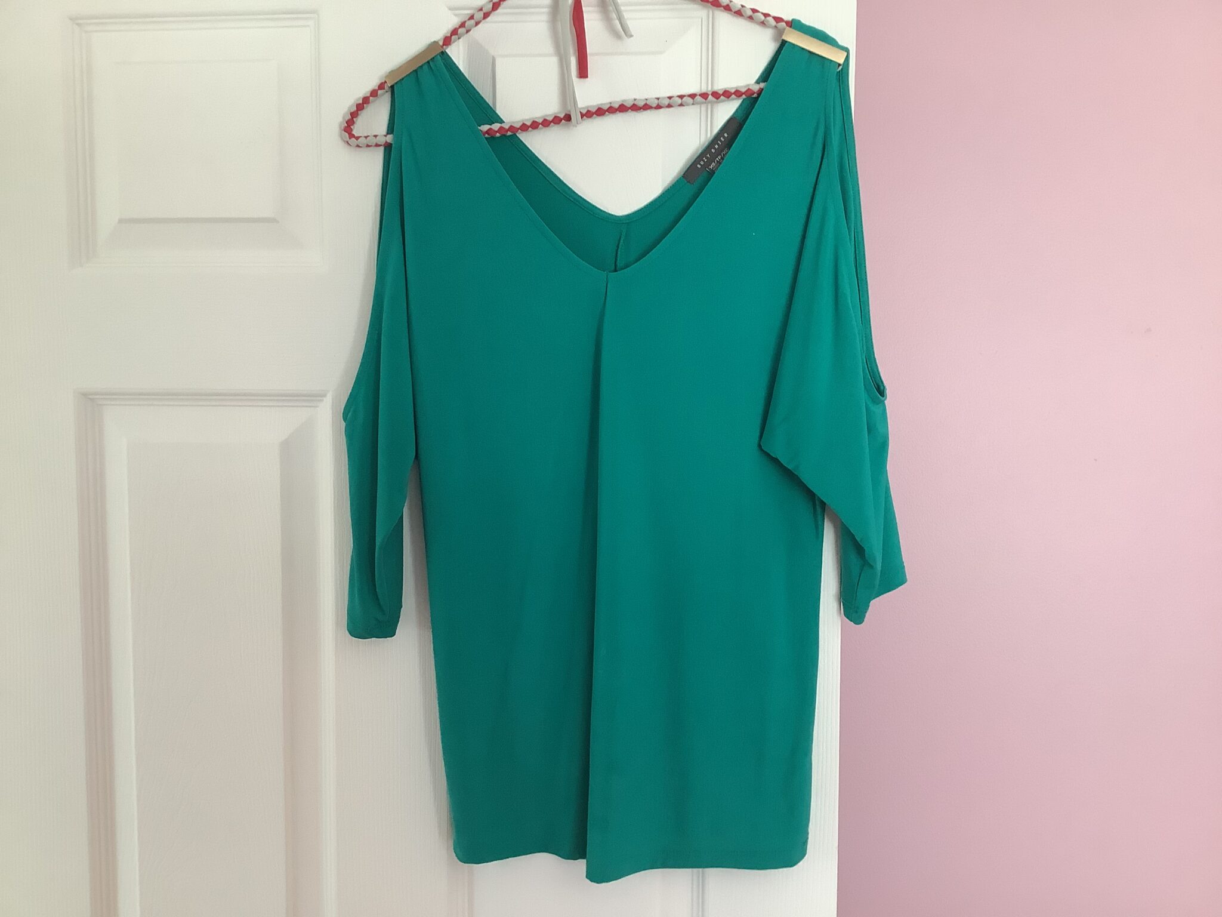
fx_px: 1094
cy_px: 458
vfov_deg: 45.4
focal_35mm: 31
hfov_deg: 58.4
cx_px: 611
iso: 125
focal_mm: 3.3
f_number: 2.4
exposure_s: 1/60
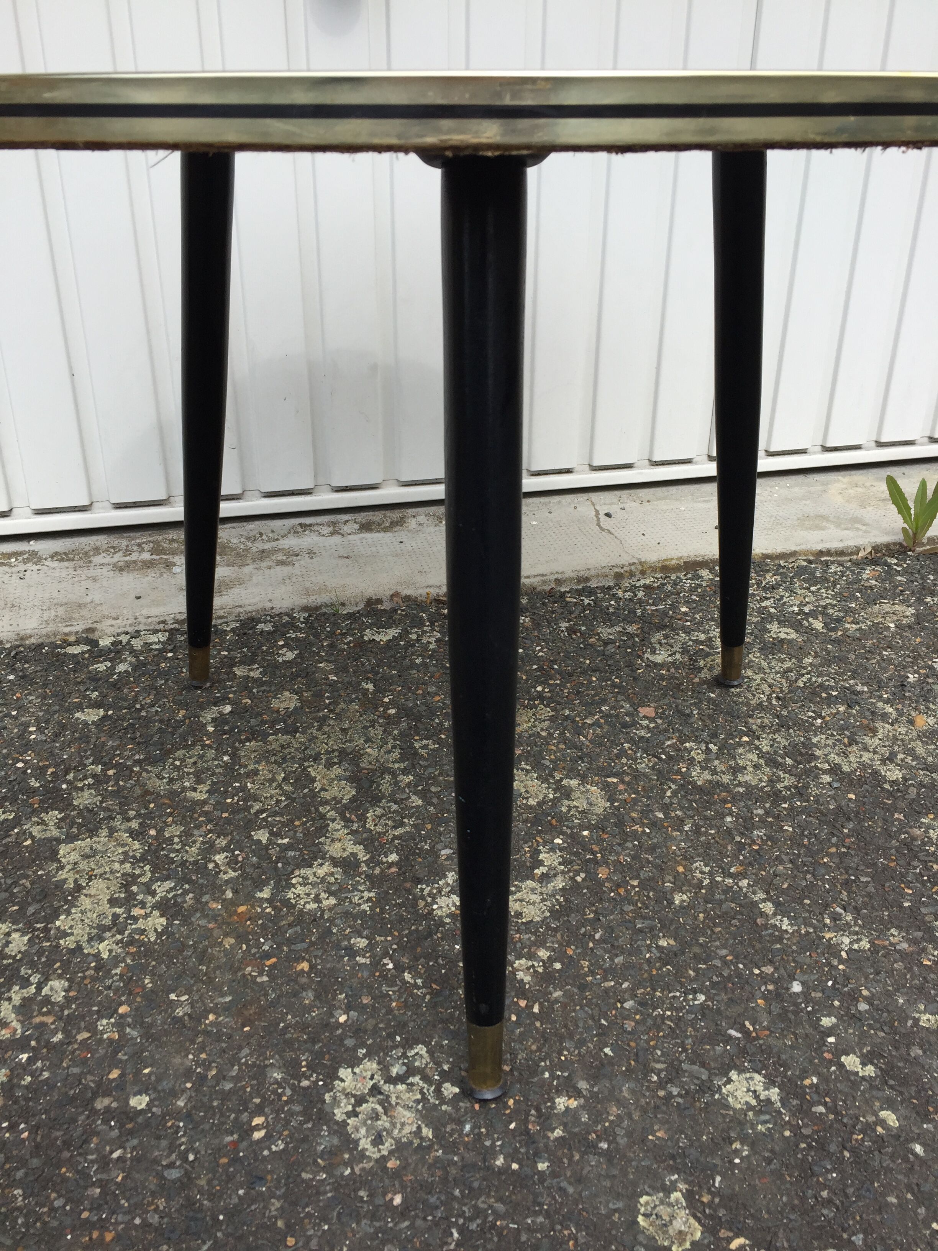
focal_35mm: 29
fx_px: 1048
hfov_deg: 48.2
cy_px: 626
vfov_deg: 61.7
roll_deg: -0.7
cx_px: 469
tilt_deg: -22.4
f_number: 2.2
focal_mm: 4.15
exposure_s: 1/842
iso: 32
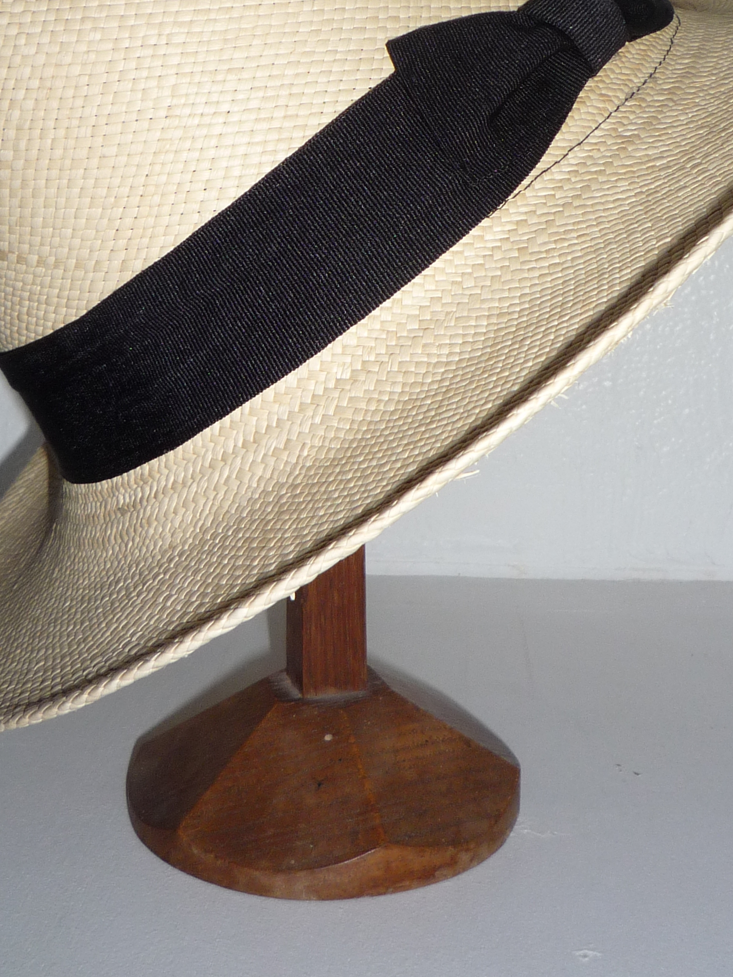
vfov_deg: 38.5
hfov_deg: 30.3
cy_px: 224
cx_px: 370
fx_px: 1355
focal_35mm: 48
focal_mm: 4.4
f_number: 4
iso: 100
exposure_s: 1/250
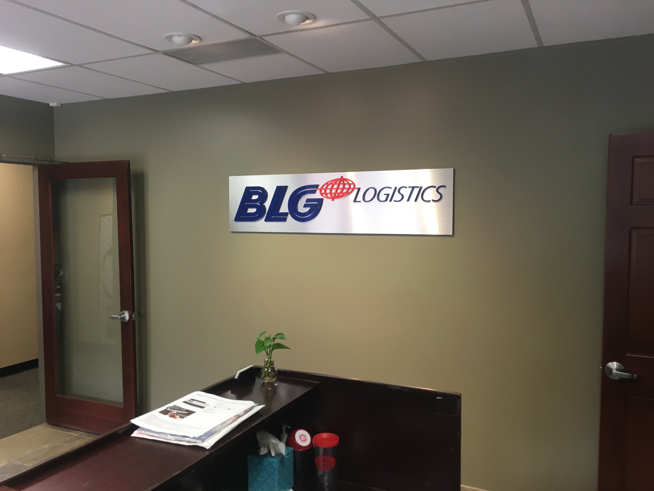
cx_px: 327
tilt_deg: -2.8
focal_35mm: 29
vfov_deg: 48.2
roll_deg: +0.8
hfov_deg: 61.7
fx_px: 548
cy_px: 246
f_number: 2.2
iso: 80
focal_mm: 4.15
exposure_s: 1/30
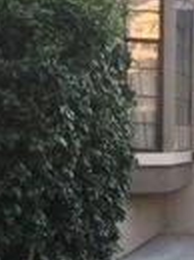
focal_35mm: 125
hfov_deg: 11.6
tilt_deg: -11.9
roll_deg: +0.0
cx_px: 216
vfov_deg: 15.1
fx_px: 937
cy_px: 332
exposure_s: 1/120
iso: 32
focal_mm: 4.15
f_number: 2.2
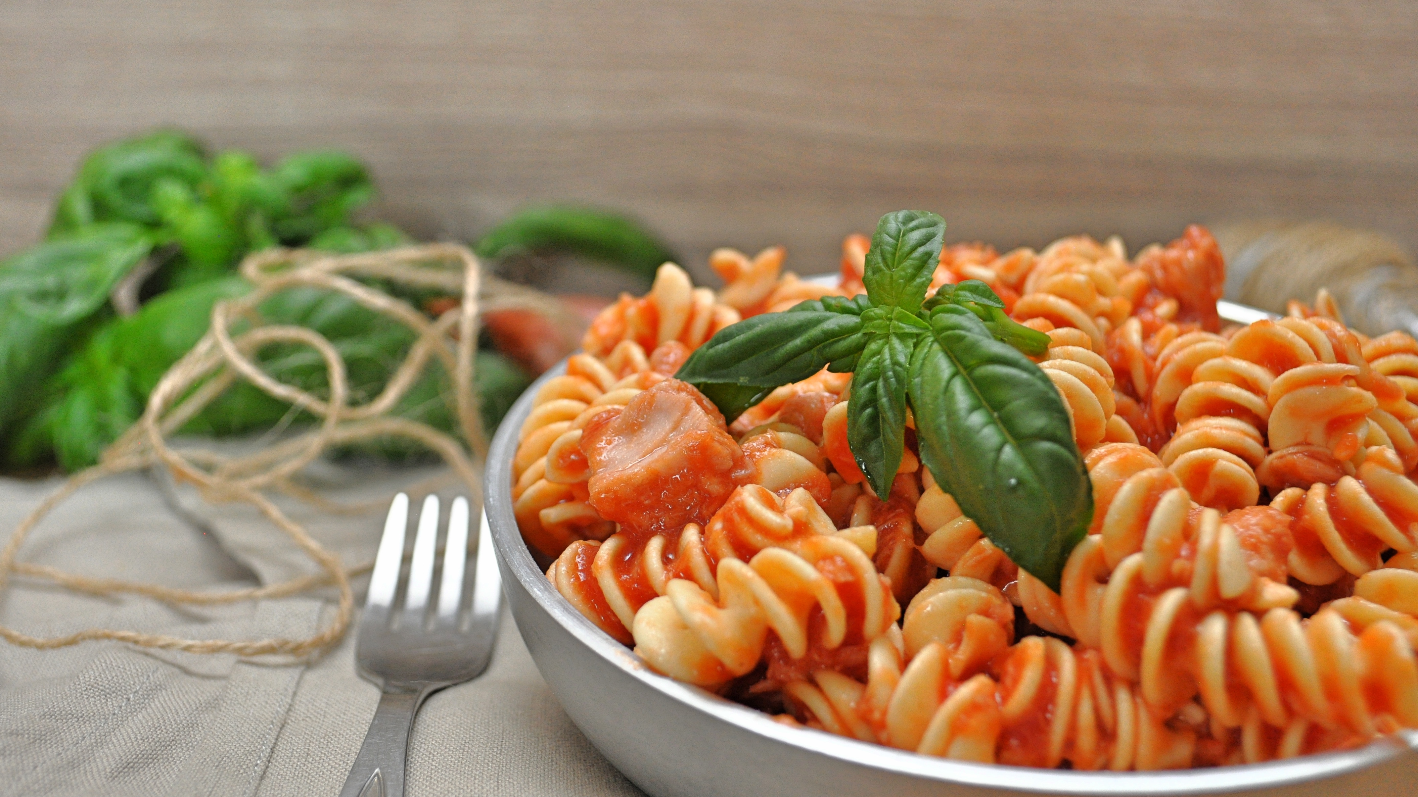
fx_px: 1917
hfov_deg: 40.6
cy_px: 424
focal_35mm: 51
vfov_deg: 23.5
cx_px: 708
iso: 800
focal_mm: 32
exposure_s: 1/60
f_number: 4.8
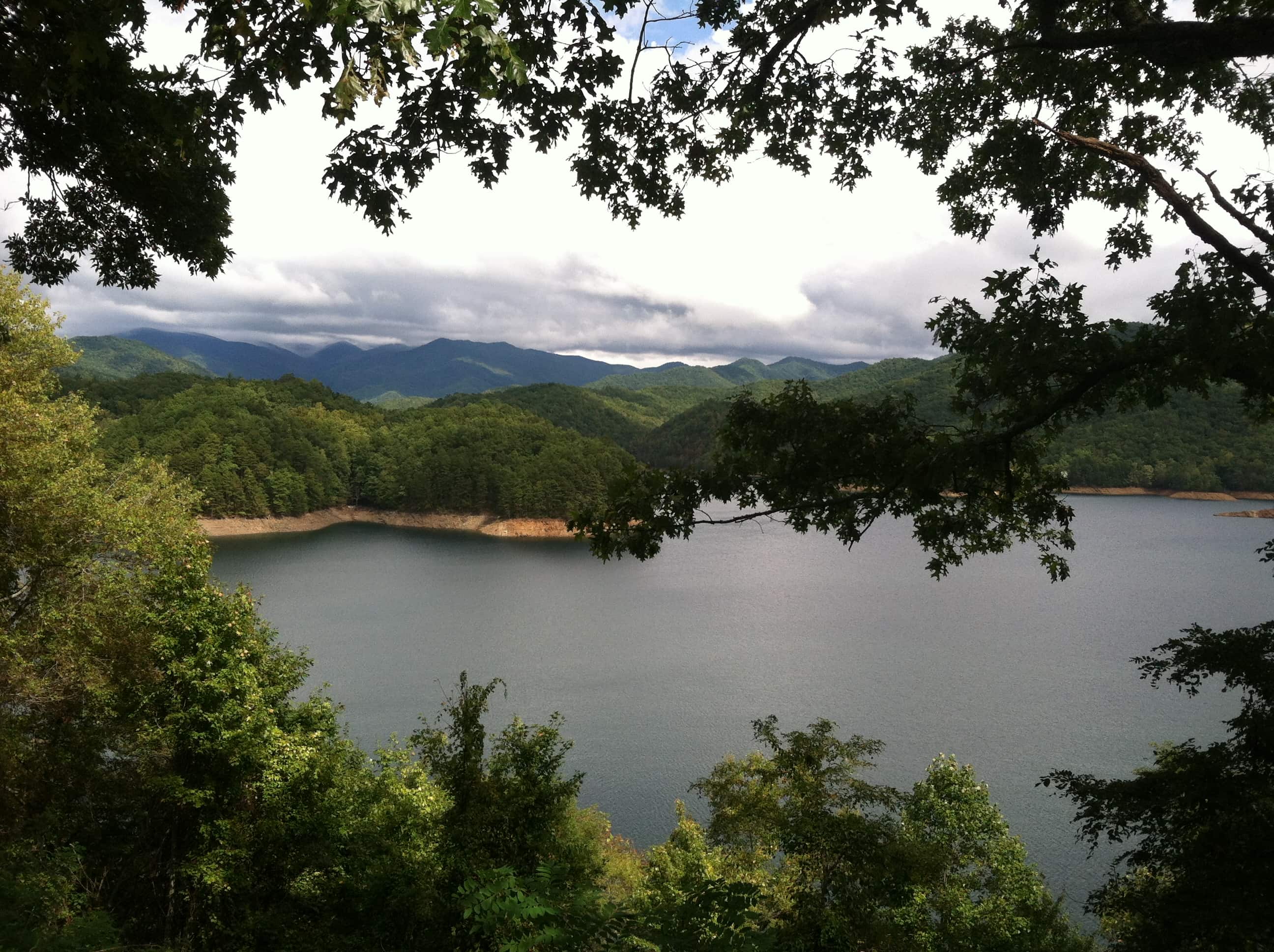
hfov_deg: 52.7
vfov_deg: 40.6
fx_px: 1286
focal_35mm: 35
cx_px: 637
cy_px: 476
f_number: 2.8
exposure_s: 1/1000
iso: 80
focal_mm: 3.85
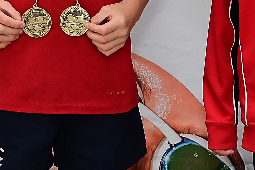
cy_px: -57
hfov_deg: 11.6
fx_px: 1260
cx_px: 100
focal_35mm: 178
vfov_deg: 7.6
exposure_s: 1/160
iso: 1600
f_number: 10
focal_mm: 33
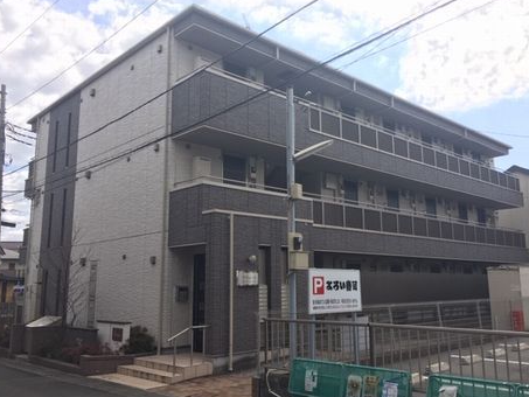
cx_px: 279
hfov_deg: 56.8
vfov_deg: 44.2
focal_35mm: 32
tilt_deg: +10.7
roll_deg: -0.5
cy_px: 194
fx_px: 489
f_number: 2.2
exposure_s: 1/884
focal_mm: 4.15
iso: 25
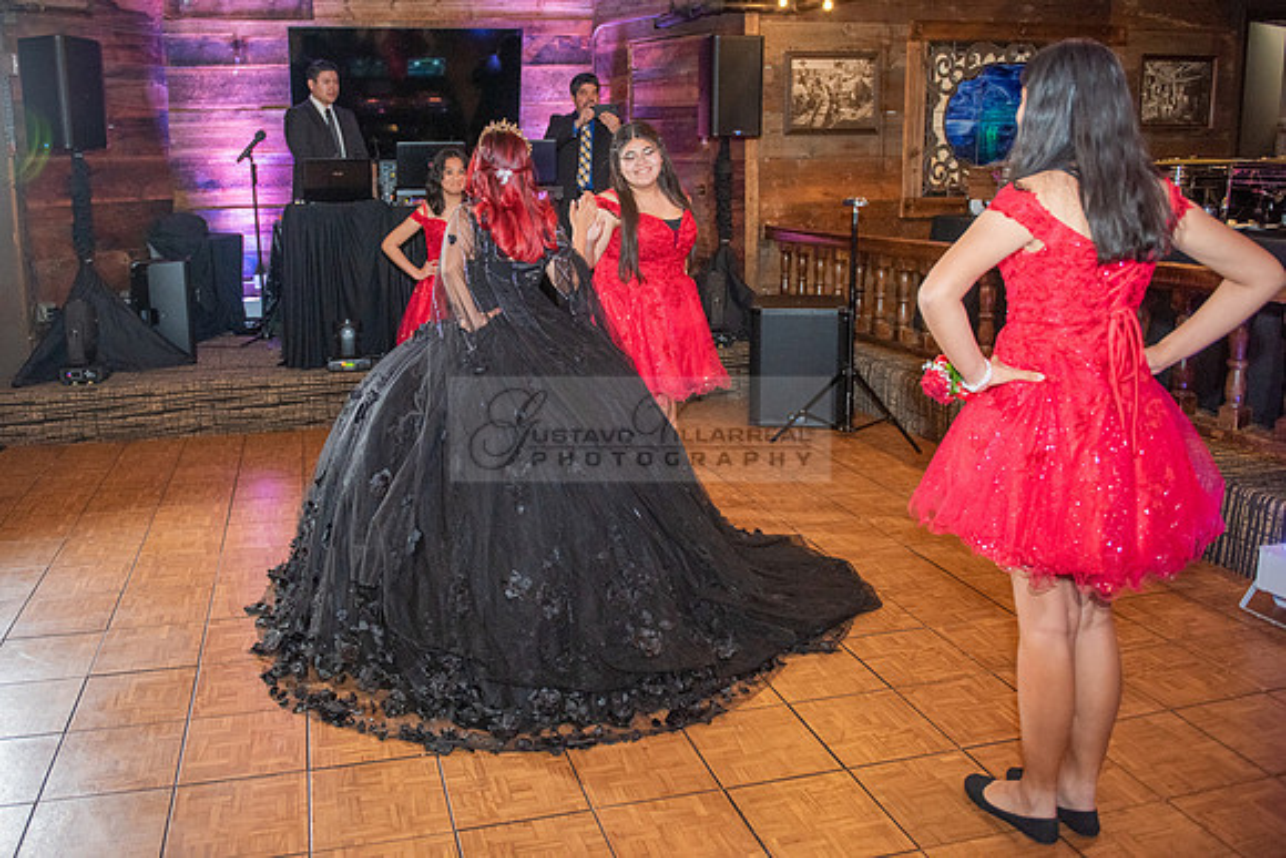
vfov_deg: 45.8
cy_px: 352
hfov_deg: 64.4
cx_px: 527
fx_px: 1012
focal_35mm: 28
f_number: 2.8
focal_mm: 24
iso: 1250
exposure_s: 1/160
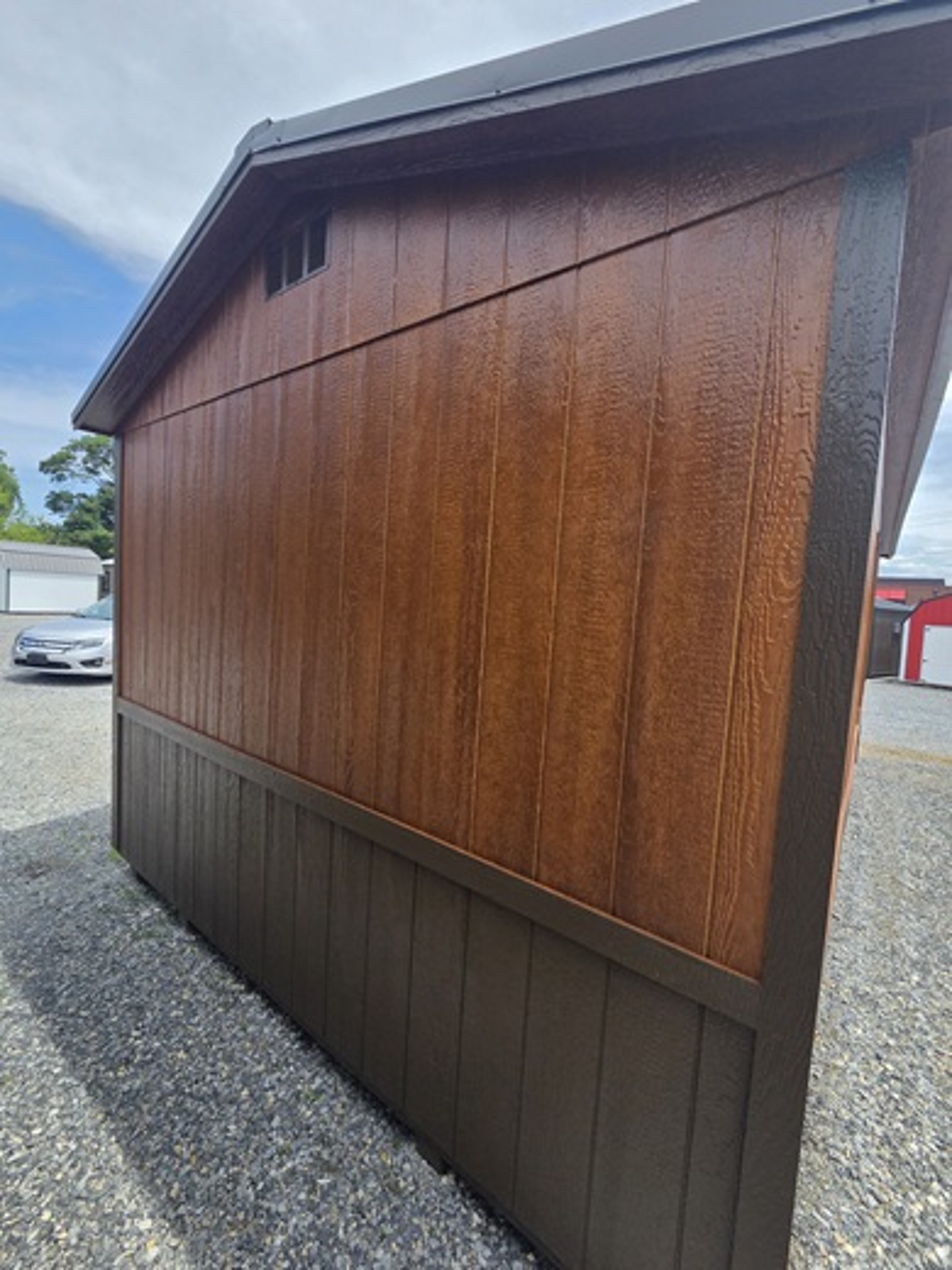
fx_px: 477
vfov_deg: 106.2
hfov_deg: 89.9
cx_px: 476
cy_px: 635
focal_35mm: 13
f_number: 2.2
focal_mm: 2.2
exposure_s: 1/2000
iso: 80
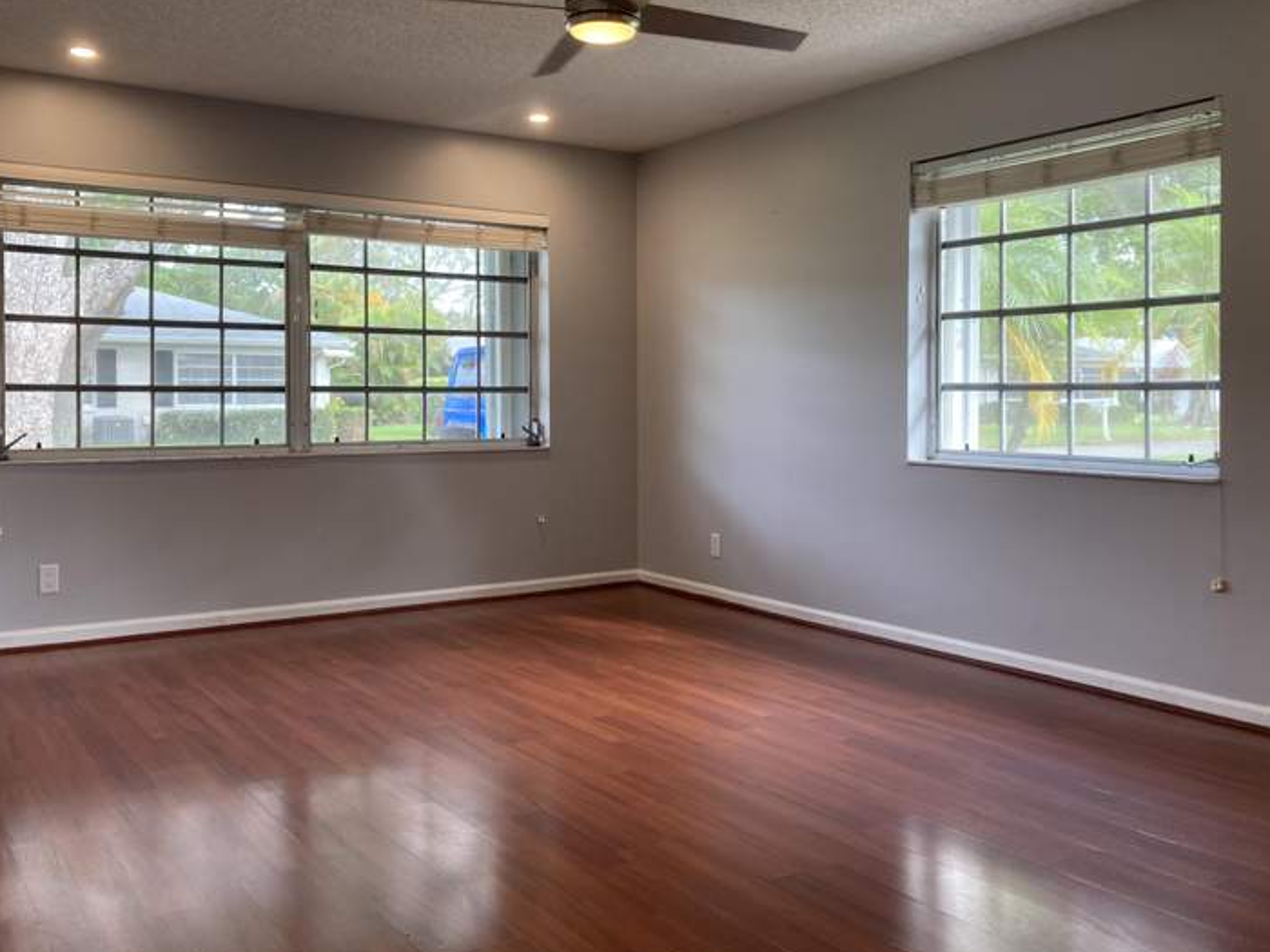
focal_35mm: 32
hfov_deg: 56.8
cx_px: 593
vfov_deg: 44.1
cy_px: 419
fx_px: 1174
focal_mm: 3.99
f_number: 1.8
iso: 50
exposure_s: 1/60
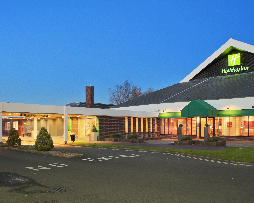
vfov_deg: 45.8
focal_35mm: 32
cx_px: 117
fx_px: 241
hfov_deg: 55.6
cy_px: 102
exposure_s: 8
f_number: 4
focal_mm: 28
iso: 200
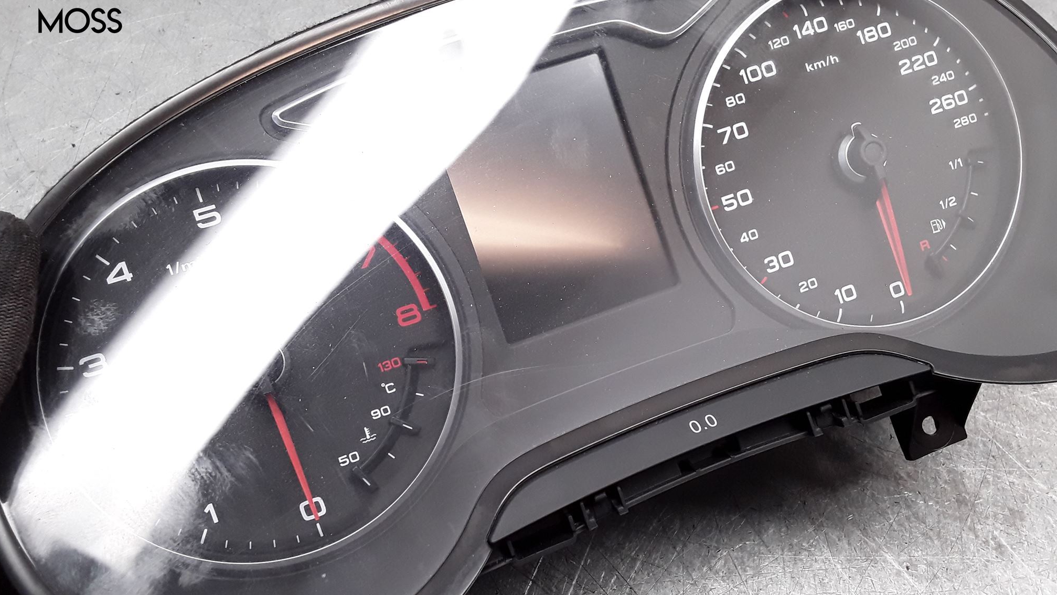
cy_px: 344
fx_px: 869
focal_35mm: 31
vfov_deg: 37.7
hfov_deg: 62.6
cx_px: 522
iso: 100
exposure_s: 1/100
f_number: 1.9
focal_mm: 2.91
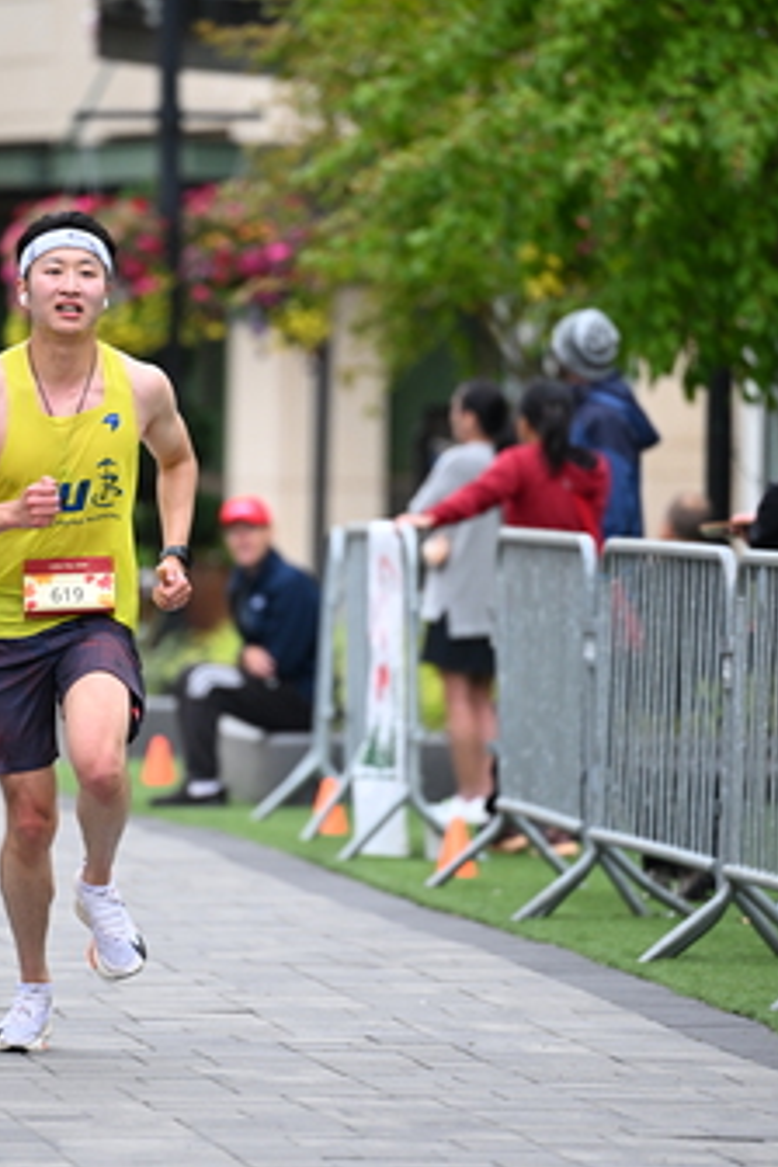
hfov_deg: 4.2
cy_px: 552
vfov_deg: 6.3
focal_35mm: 327
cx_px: 234
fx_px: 10599
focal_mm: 200
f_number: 2.8
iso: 1000
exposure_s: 1/1600
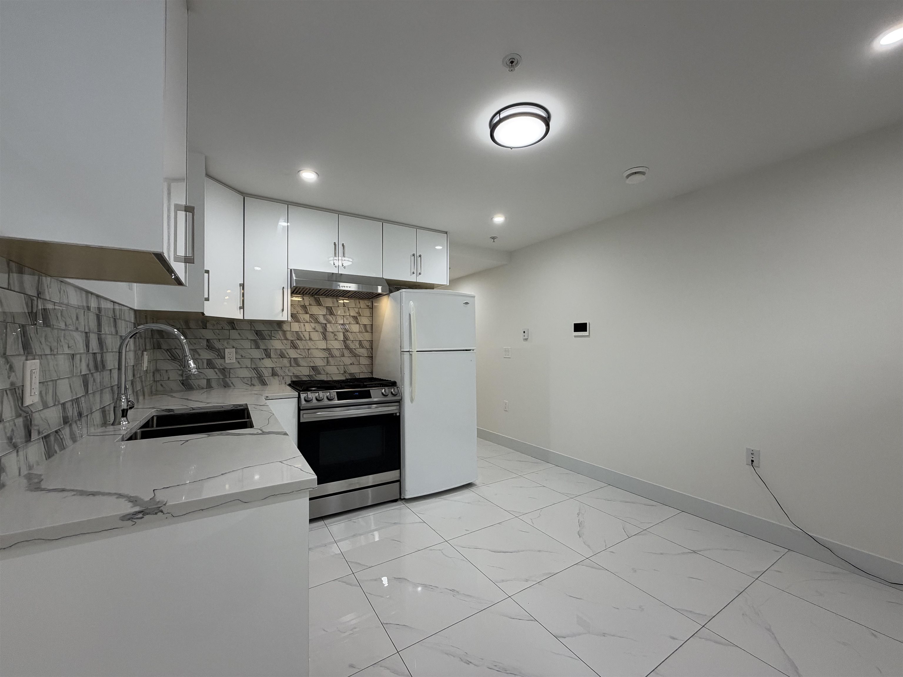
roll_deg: +0.3
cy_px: 338
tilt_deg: +1.0
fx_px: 365
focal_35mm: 14
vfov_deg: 85.7
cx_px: 452
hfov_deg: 102.1
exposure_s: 1/120
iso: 160
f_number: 2.2
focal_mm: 2.22
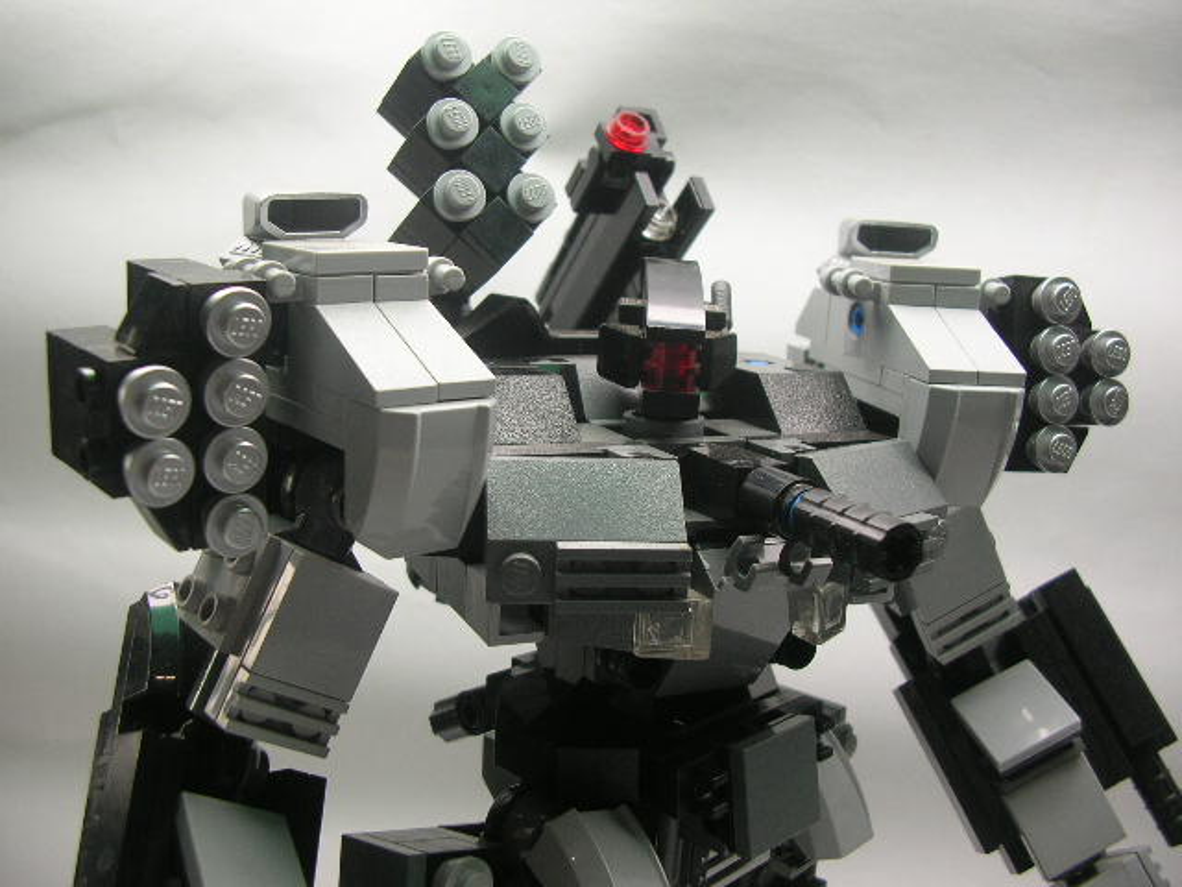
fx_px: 1195
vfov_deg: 40.7
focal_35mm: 35
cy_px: 444
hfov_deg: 52.6
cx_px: 591
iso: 50
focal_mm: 5.8
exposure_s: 1/28
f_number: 2.8
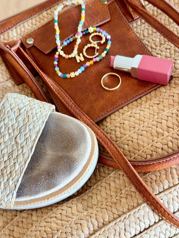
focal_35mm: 48
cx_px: 90
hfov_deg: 30.3
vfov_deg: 39.7
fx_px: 331
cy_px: 119
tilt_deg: -68.2
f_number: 1.78
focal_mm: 6.76
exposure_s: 1/48
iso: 250
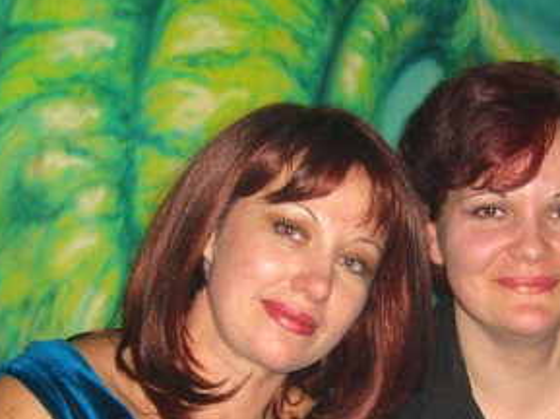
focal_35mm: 79
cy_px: 343
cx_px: 428
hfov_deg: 24.4
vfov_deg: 18.4
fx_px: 1276
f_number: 2.8
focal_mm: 7.9
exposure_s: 1/60
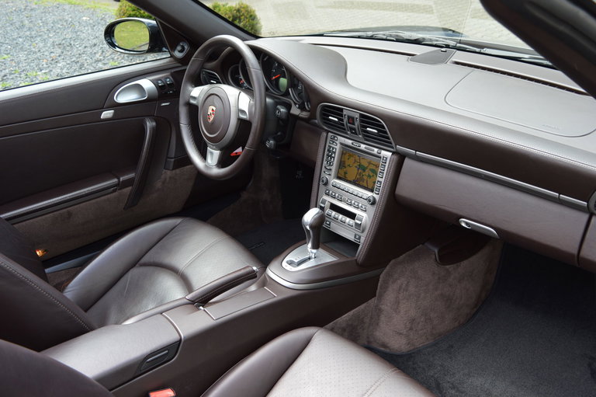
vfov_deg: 38.3
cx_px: 298
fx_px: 571
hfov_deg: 55.1
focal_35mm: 34
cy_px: 198
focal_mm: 23
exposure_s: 1/125
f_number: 5.6
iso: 200
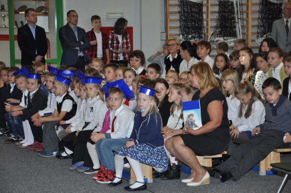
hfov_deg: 18.2
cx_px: 146
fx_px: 908
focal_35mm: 112
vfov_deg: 12.1
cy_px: 96
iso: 400
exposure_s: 1/60
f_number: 5.3
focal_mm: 75
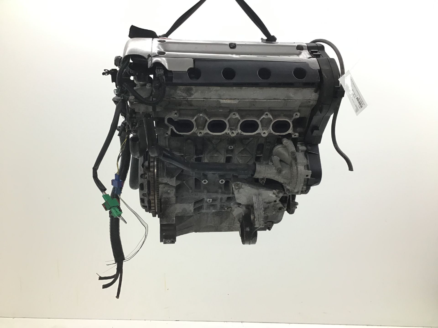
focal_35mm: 31
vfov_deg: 45.4
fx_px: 392
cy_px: 164
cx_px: 219
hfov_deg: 58.4
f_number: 2.4
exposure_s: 1/33
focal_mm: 3.3
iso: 40
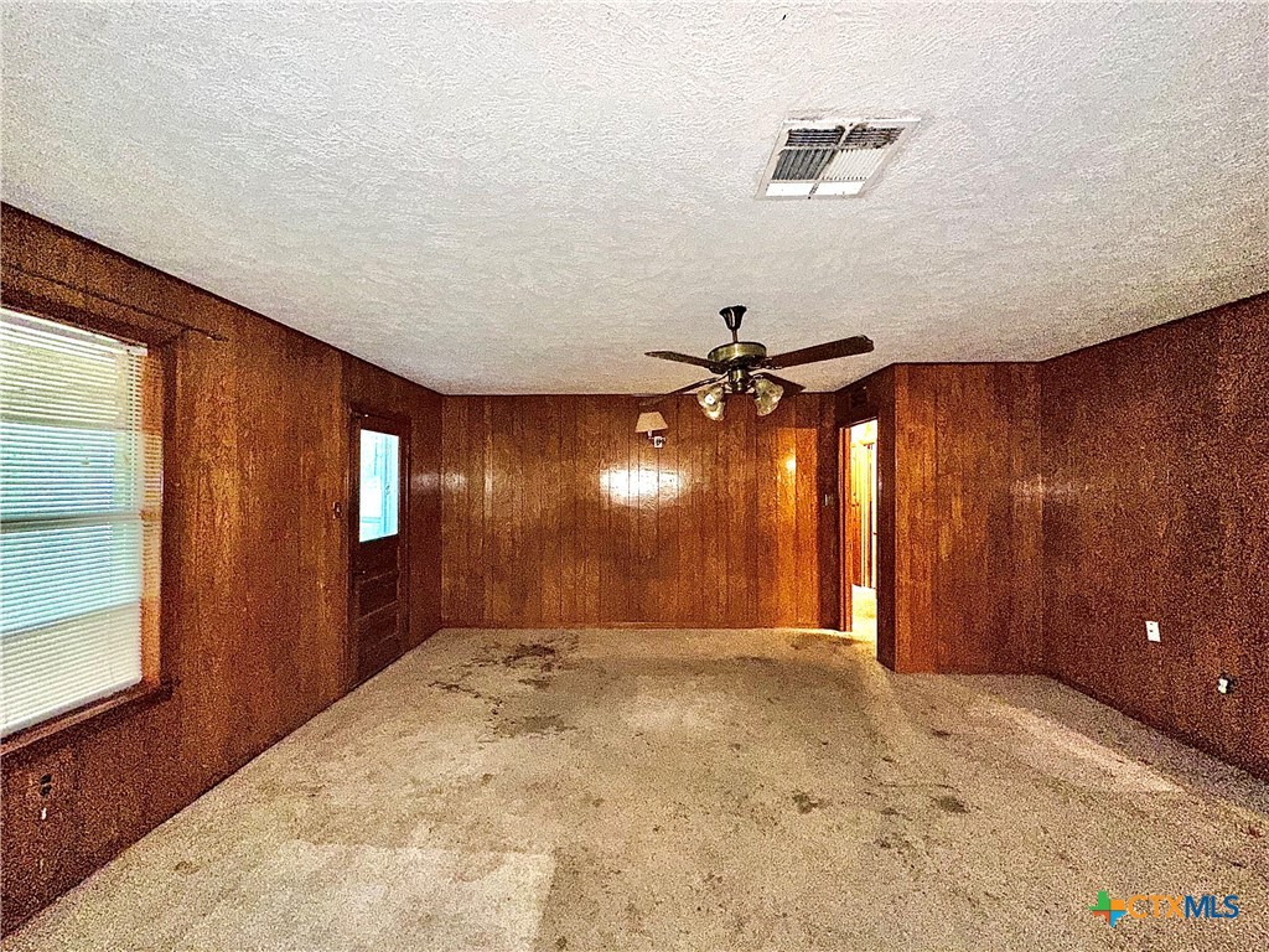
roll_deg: -0.3
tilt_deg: +0.8
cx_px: 634
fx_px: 513
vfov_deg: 85.7
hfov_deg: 102.1
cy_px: 476
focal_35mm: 14
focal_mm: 2.22
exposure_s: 1/26
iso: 500
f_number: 2.2
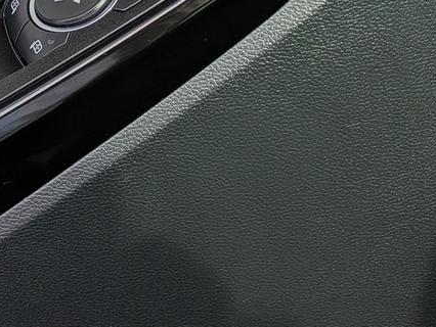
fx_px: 945
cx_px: -151
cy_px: -66
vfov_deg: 18.6
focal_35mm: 75
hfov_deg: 22.8
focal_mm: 5.43
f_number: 1.89
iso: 40
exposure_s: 1/555
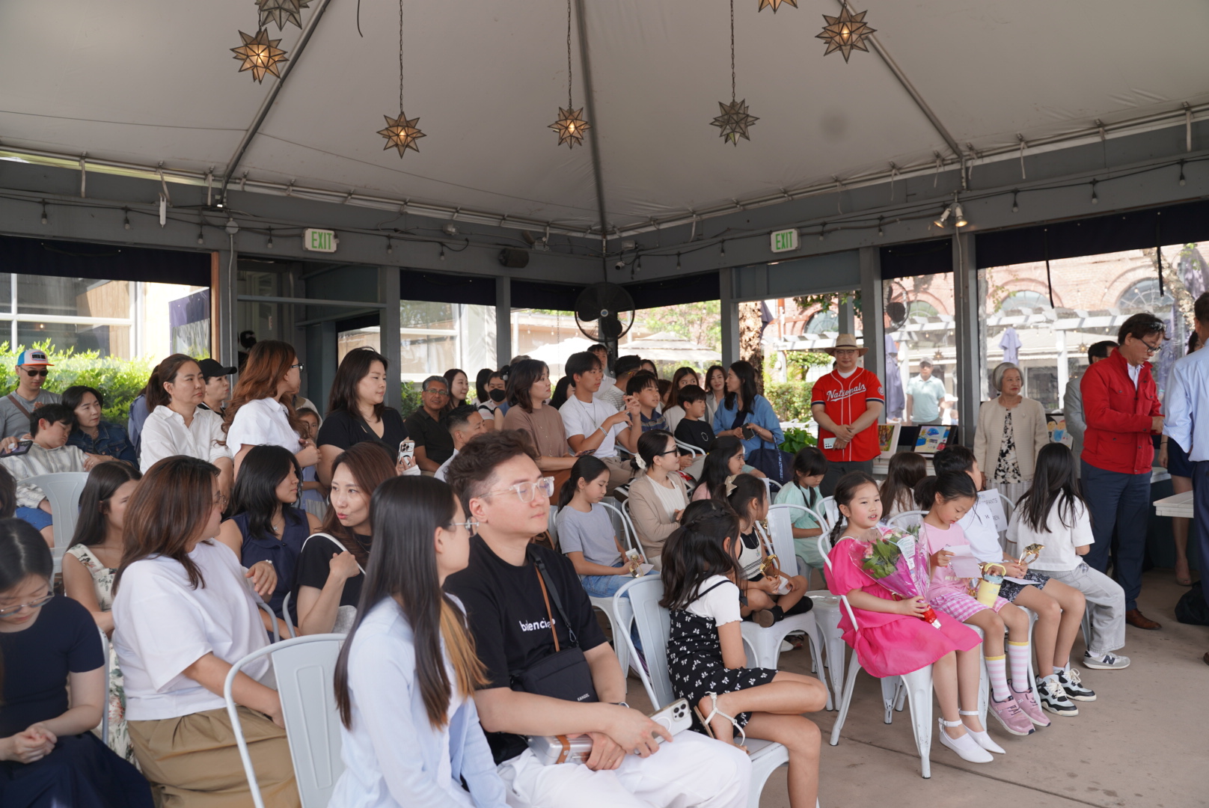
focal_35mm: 28
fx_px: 941
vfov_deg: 46.5
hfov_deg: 65.4
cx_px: 604
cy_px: 404
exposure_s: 1/160
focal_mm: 28
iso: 100
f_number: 4
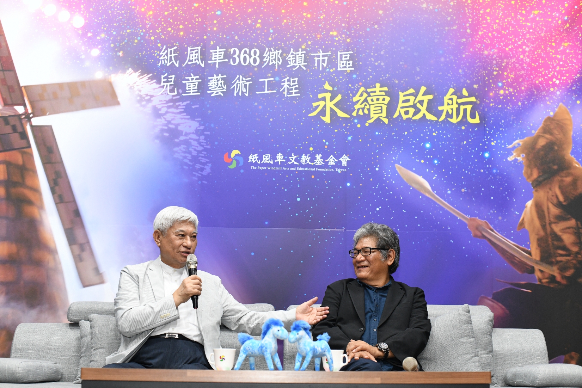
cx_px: 291
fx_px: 808
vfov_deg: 27.0
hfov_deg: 39.6
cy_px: 194
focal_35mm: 50
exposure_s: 1/250
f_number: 4
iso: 2500
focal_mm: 50
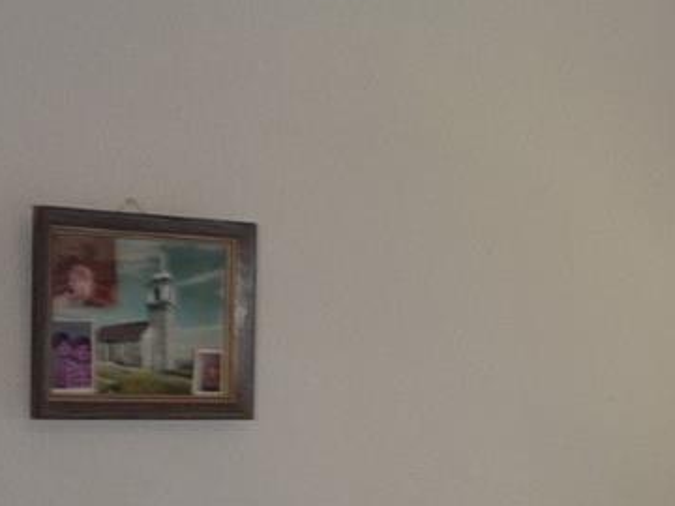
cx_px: 1275
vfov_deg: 11.7
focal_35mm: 125
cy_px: 543
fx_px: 2437
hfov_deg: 13.8
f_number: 3.3
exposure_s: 1/30
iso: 100
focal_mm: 5.2
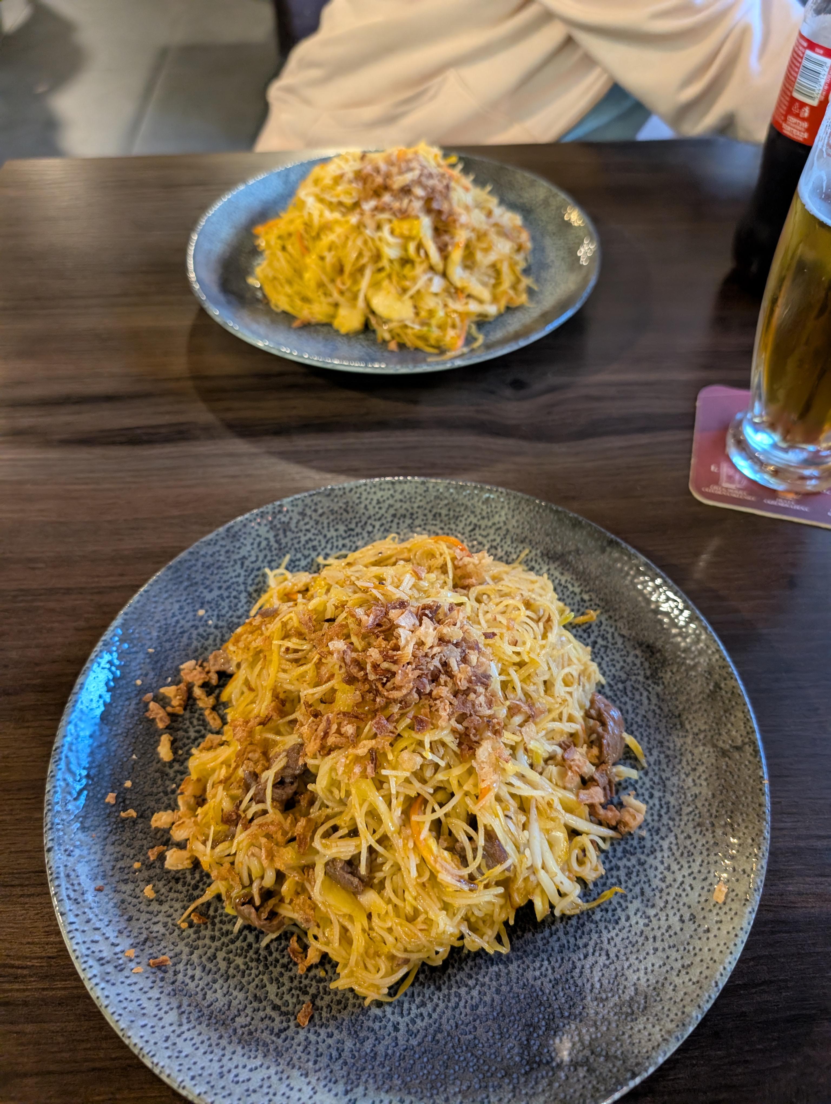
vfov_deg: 71.5
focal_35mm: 24
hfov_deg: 56.9
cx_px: 416
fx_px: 766
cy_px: 552
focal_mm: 6.9
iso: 1177
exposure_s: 1/100
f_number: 1.68
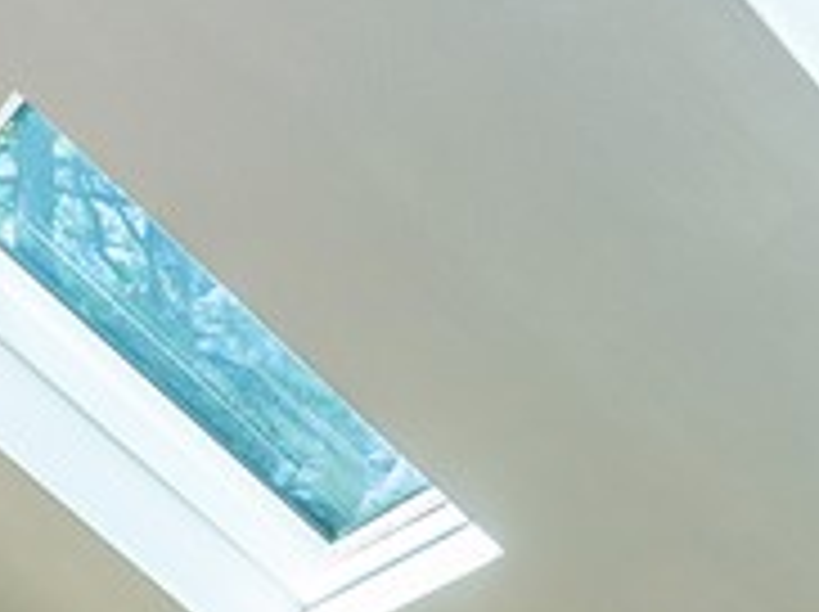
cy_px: 1148
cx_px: 500
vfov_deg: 14.0
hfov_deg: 21.3
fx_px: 2174
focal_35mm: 92
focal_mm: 16
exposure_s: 1/30
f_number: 6.3
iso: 100
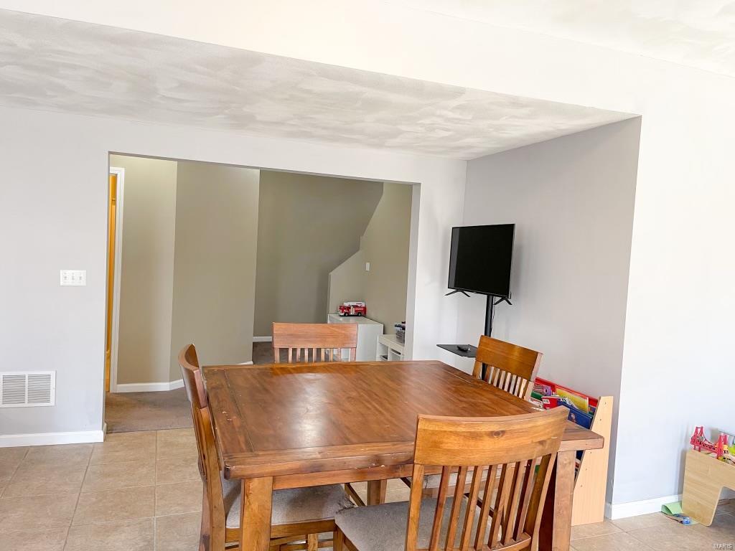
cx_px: 368
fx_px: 552
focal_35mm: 26
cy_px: 276
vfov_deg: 53.1
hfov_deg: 67.3
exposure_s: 1/60
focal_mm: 5.1
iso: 100
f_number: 1.6
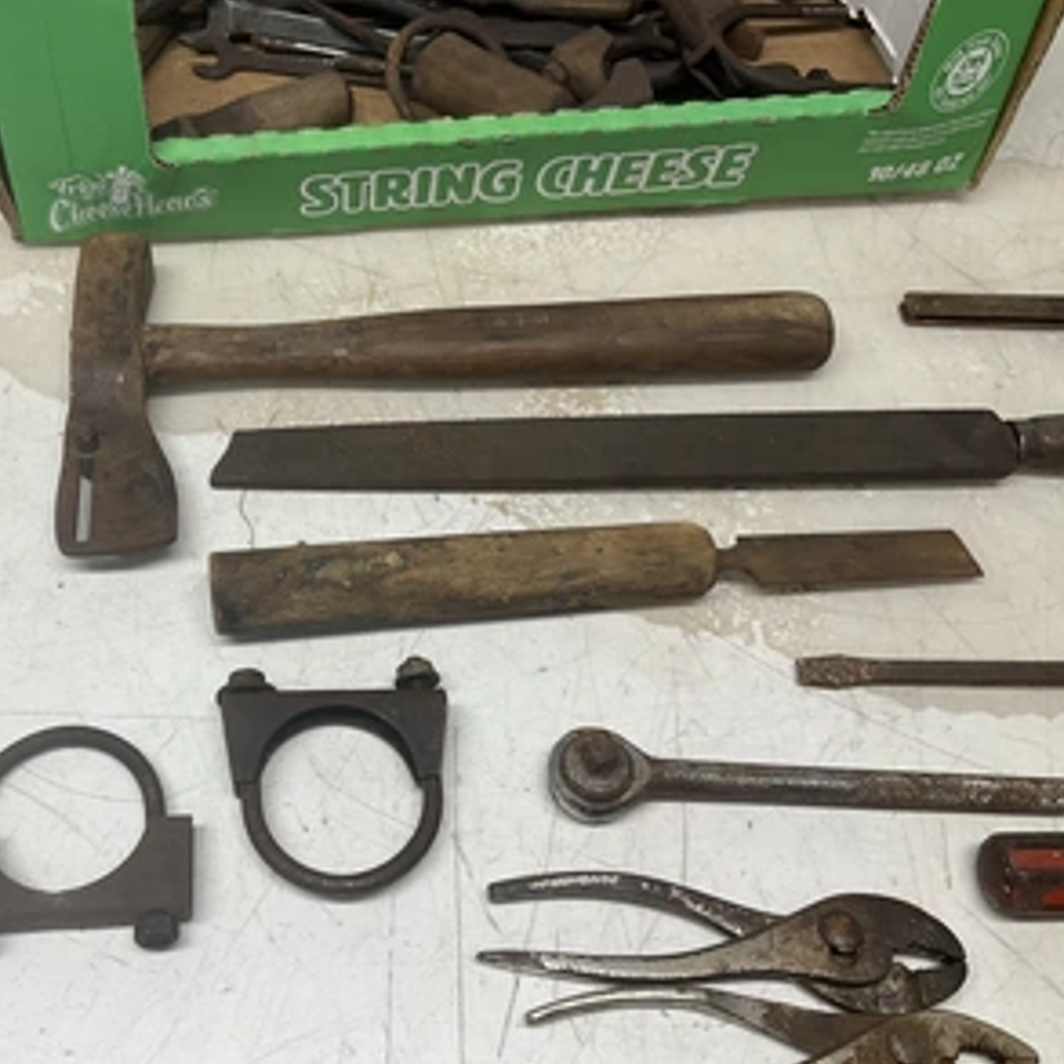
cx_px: 374
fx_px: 1217
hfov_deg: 46.6
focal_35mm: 35
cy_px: 537
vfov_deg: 47.2
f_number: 1.8
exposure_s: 1/120
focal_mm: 3
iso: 32
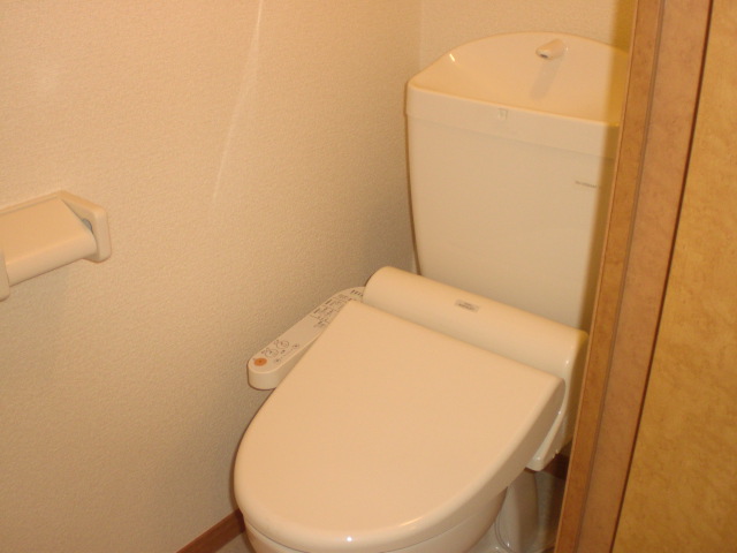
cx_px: 368
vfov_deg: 37.7
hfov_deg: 49.0
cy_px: 276
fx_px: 809
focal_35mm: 38
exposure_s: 1/60
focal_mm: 6.3
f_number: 3.1
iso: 200
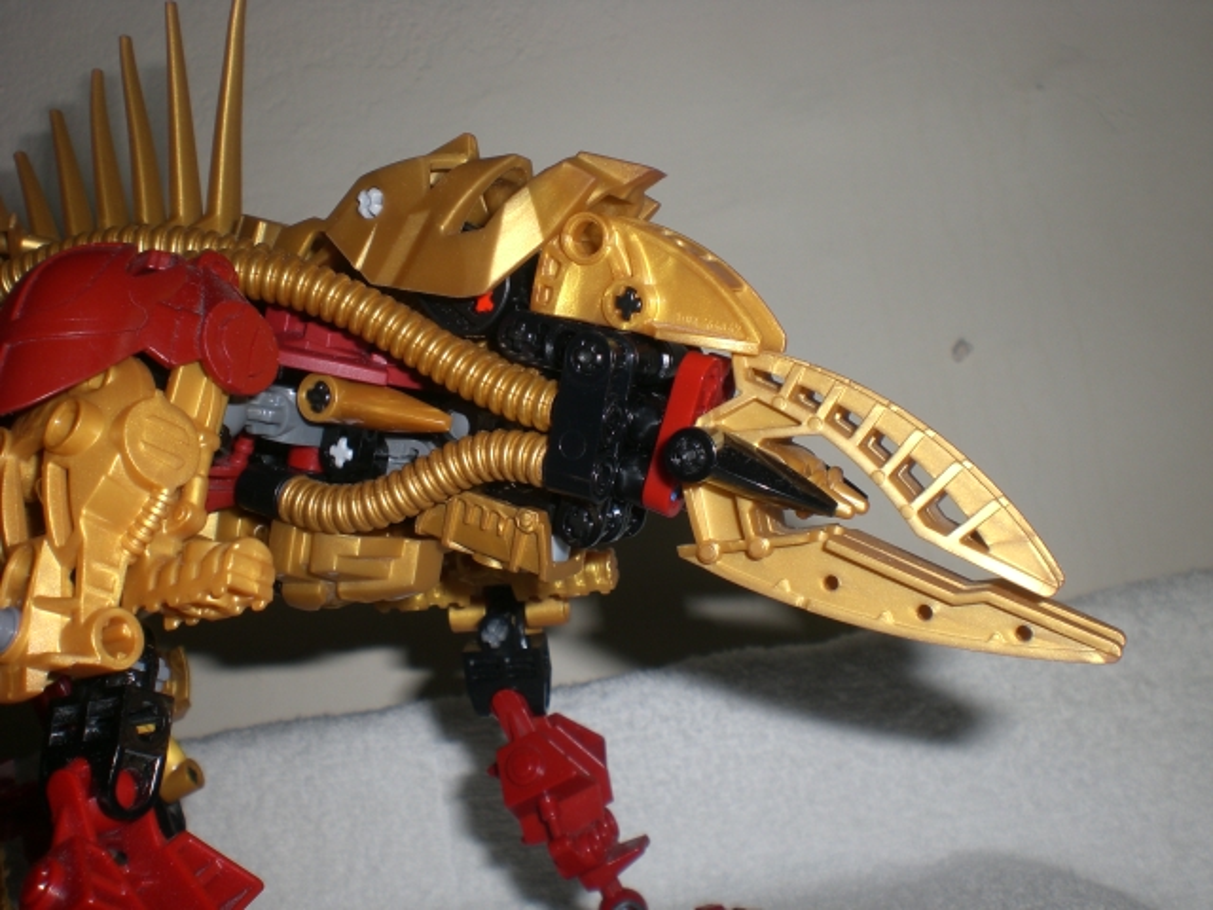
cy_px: 455
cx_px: 606
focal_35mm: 38
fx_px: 1332
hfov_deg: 49.0
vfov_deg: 37.7
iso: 50
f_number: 4.4
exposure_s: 1/60
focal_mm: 6.3
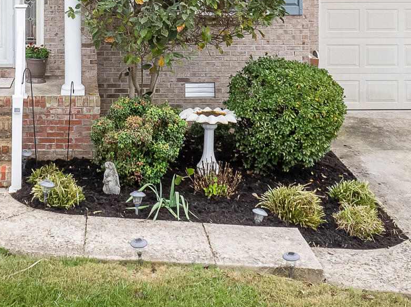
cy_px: -148
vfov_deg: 14.9
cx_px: 108
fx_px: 1091
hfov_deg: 21.2
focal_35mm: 92
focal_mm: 12.29
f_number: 2.8
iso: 160
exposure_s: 1/15
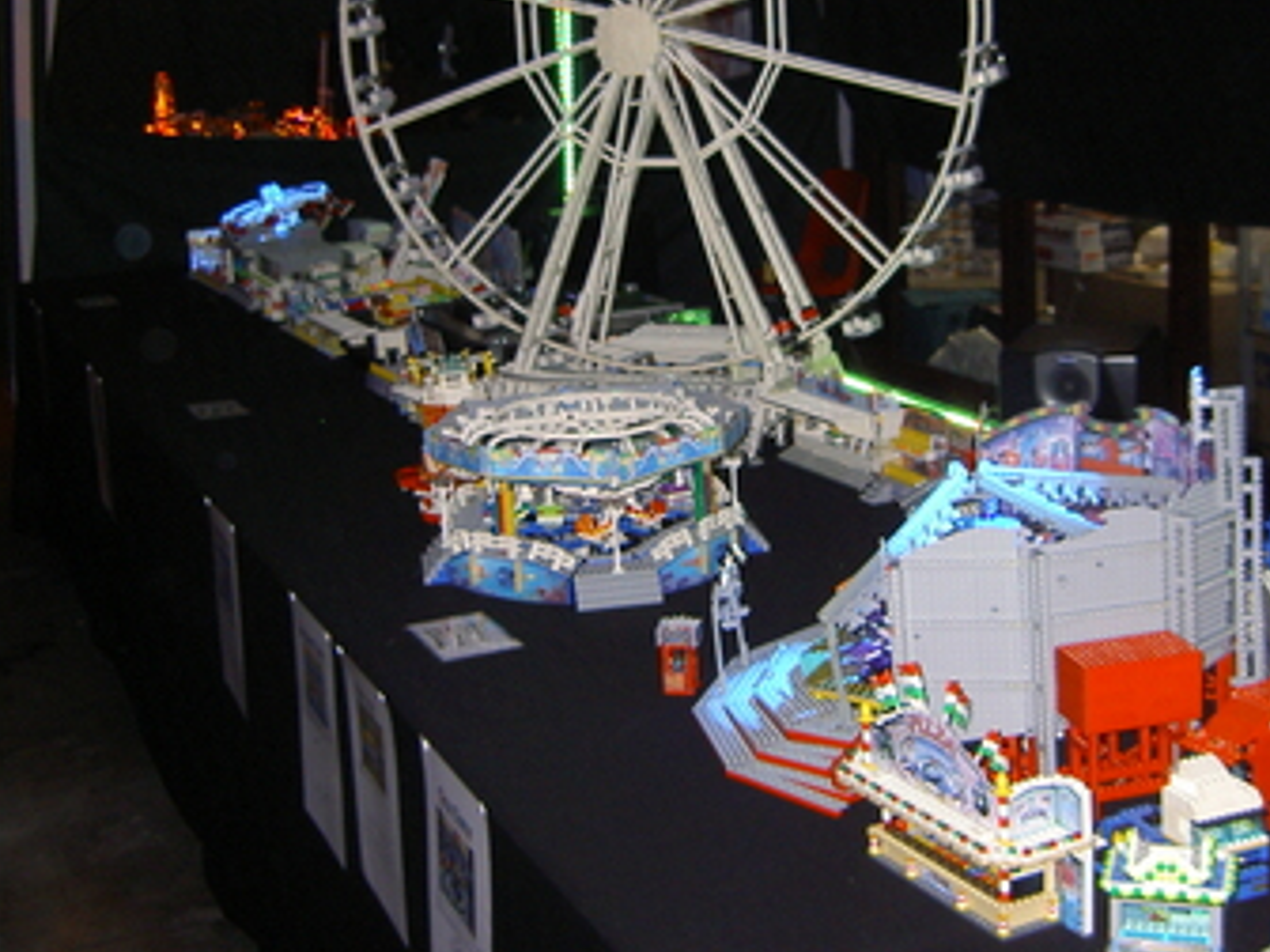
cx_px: 735
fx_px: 1981
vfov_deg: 27.0
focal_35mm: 54
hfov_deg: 35.5
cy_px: 363
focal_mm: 5.6
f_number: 2.8
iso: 100
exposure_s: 1/60
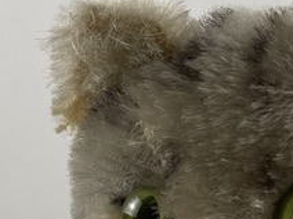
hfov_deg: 16.2
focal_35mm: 121
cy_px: 415
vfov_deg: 11.3
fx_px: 1024
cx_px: 231
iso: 32
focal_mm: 5.1
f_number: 1.6
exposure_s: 1/247
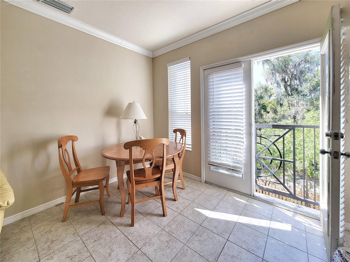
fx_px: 131
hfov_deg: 106.2
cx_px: 175
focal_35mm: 13
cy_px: 131
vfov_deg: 89.9
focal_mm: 2.2
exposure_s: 1/201
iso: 50
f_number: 2.2
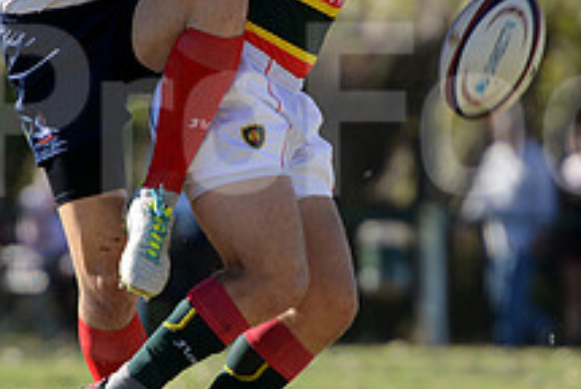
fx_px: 11749
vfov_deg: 1.9
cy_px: 104
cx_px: 189
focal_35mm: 727
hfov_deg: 2.8
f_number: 4
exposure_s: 1/1000
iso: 400
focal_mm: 270
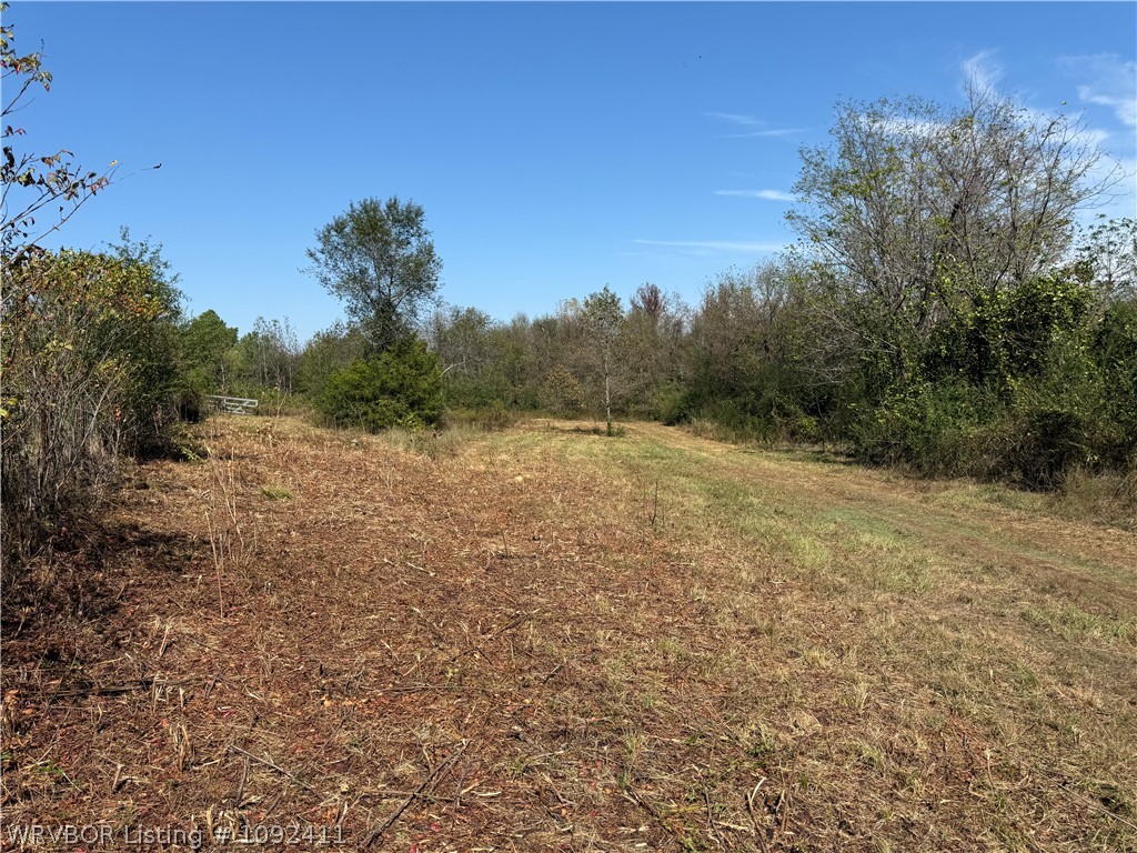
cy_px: 426
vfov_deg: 56.8
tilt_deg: -1.5
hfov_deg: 71.6
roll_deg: +1.1
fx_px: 788
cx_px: 568
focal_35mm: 24
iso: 80
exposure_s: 1/4167
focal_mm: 6.76
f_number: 1.78
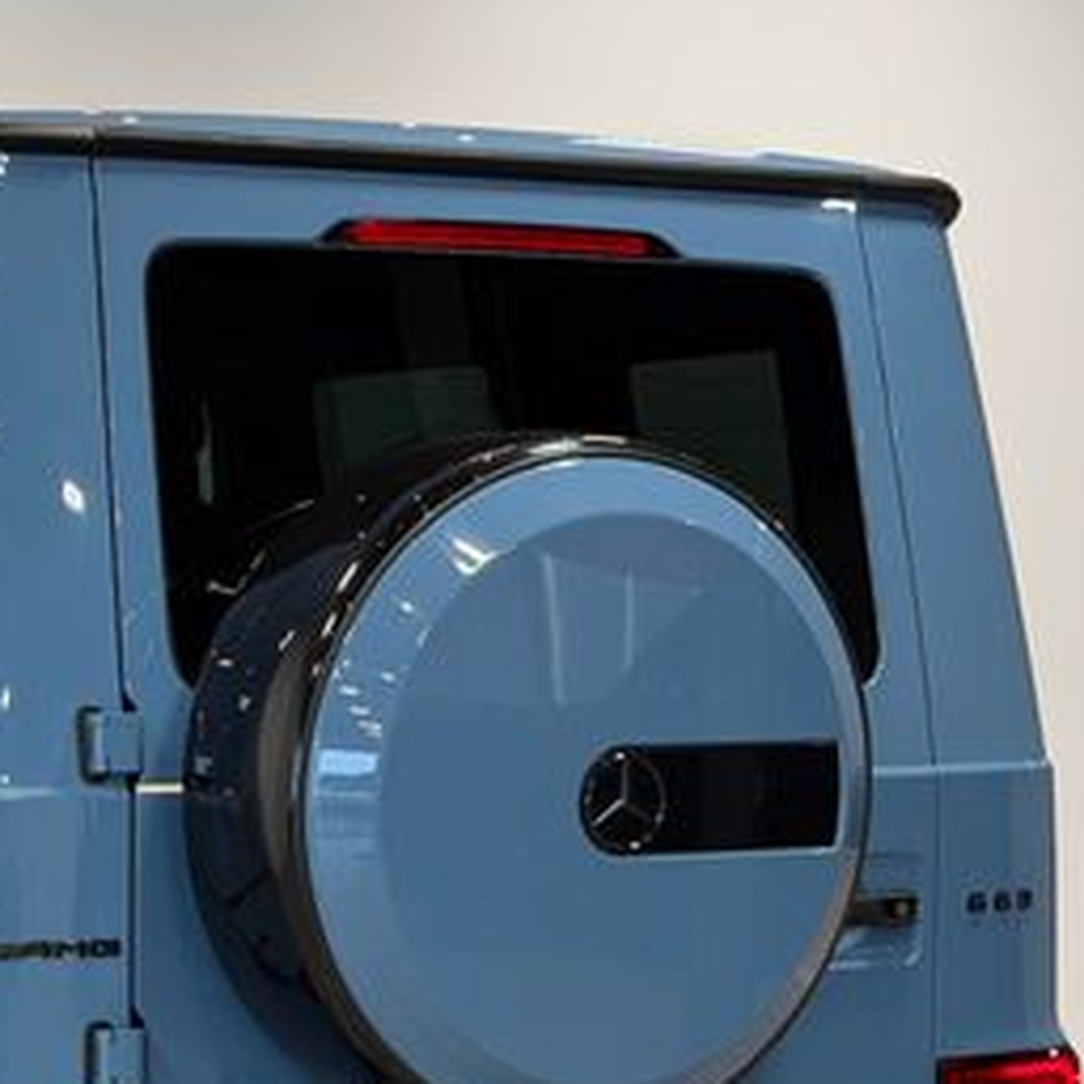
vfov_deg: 16.3
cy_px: 868
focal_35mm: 106
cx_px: 42
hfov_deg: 16.1
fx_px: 3755
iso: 50
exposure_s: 1/153
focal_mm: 6.76
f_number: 1.78
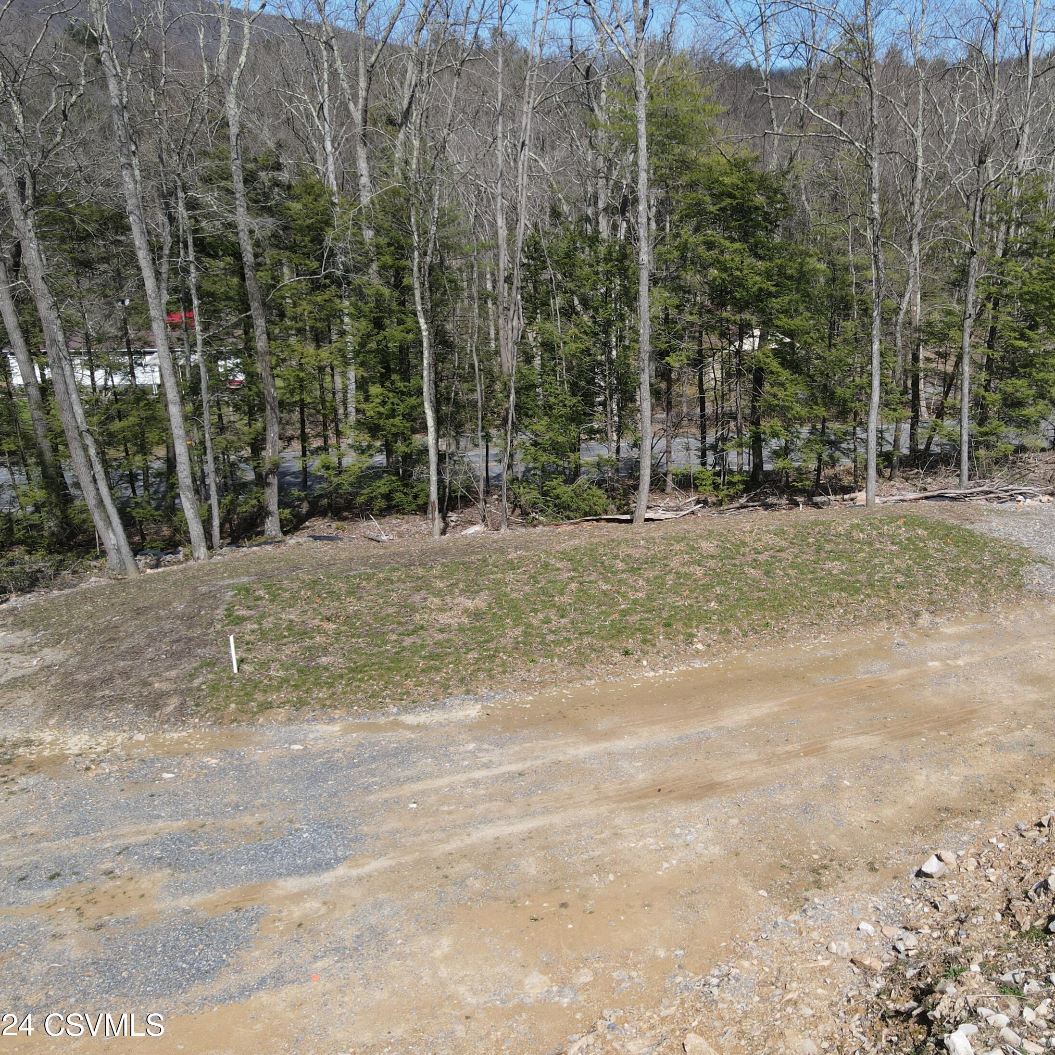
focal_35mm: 29
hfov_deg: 54.9
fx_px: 1000
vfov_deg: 55.6
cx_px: 664
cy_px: 534
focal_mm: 4.5
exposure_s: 1/500
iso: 100
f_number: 2.8
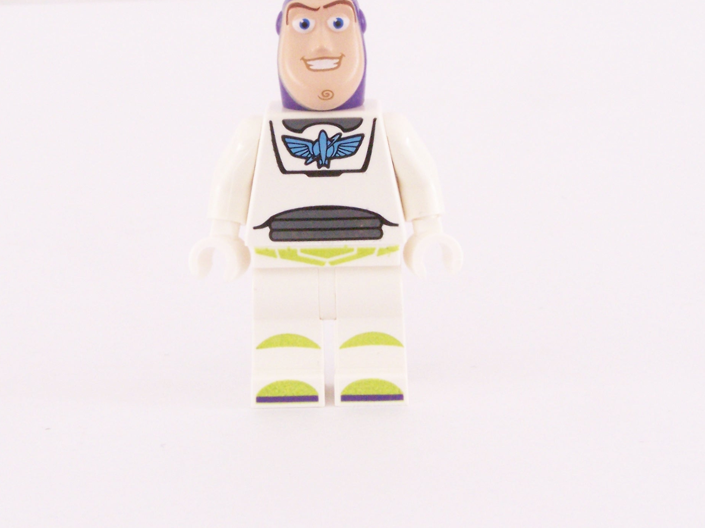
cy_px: 175
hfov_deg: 18.9
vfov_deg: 14.2
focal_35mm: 104
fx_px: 2118
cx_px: 338
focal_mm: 12.4
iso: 400
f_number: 8
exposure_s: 1/6
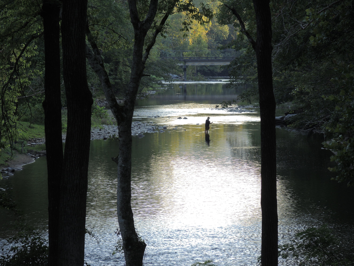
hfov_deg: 11.3
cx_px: 177
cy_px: 133
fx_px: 1790
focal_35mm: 175
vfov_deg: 8.5
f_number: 4
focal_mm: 37.4
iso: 90
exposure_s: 1/60
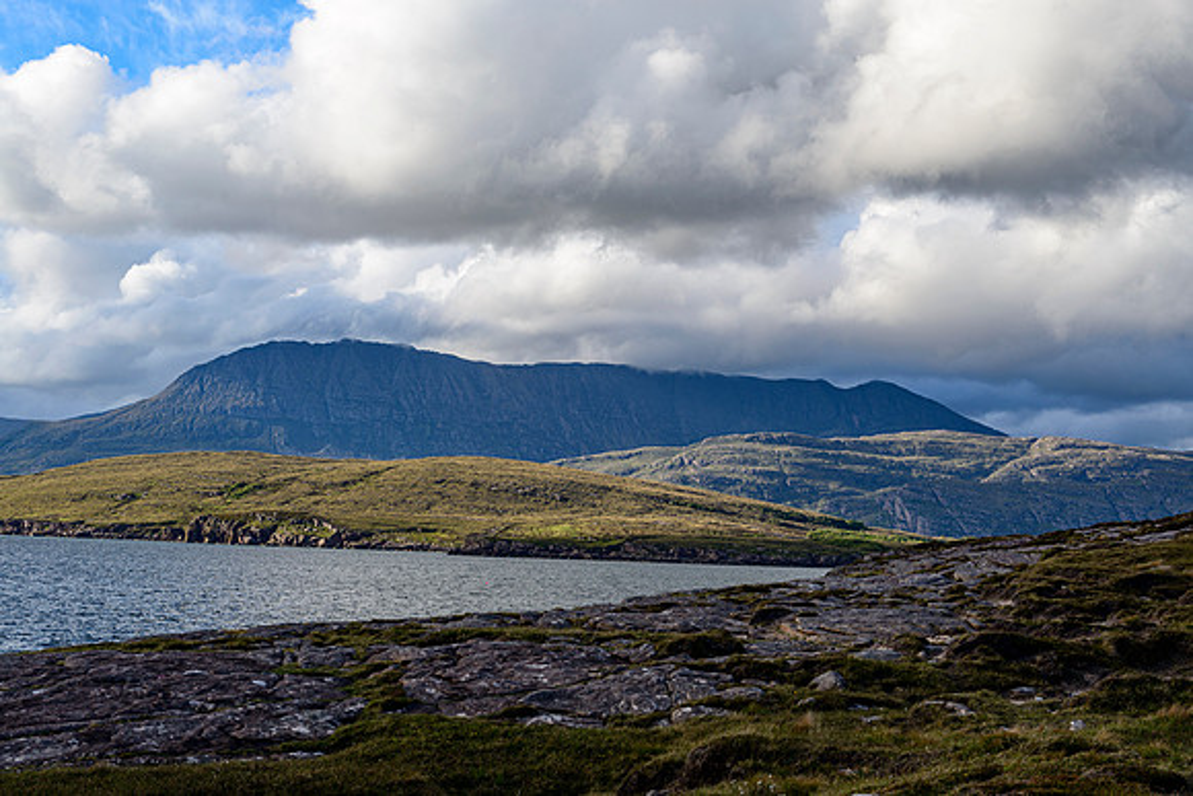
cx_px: 596
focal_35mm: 50
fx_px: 1657
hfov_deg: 39.6
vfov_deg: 27.0
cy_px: 398
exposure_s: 1/100
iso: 100
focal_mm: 50
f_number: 8
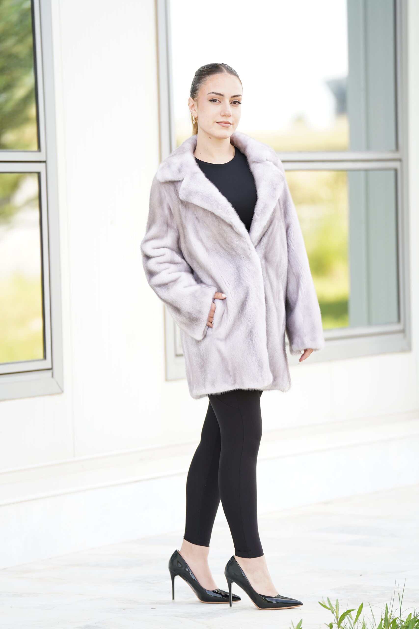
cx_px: 210
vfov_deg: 12.0
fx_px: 2985
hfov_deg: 8.0
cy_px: 314
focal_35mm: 171
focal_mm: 171
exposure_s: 1/250
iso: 200
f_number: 2.8
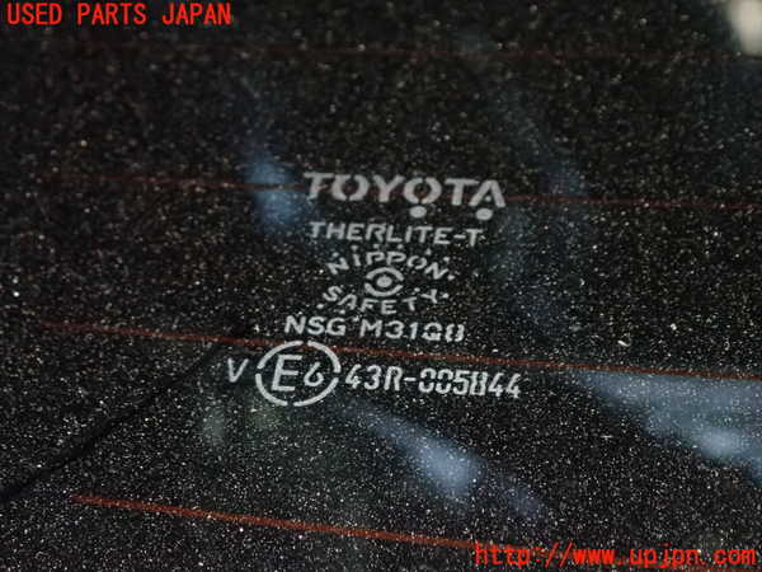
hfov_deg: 19.6
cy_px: 286
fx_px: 2201
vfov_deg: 14.8
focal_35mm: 100
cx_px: 381
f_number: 14
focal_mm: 18
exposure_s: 1/100
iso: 1600
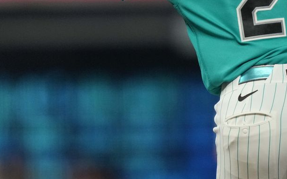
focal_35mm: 1367
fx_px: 10693
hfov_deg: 1.5
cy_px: 128
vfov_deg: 1.0
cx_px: 200
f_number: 2.8
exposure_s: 1/2000
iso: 3200
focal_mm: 400
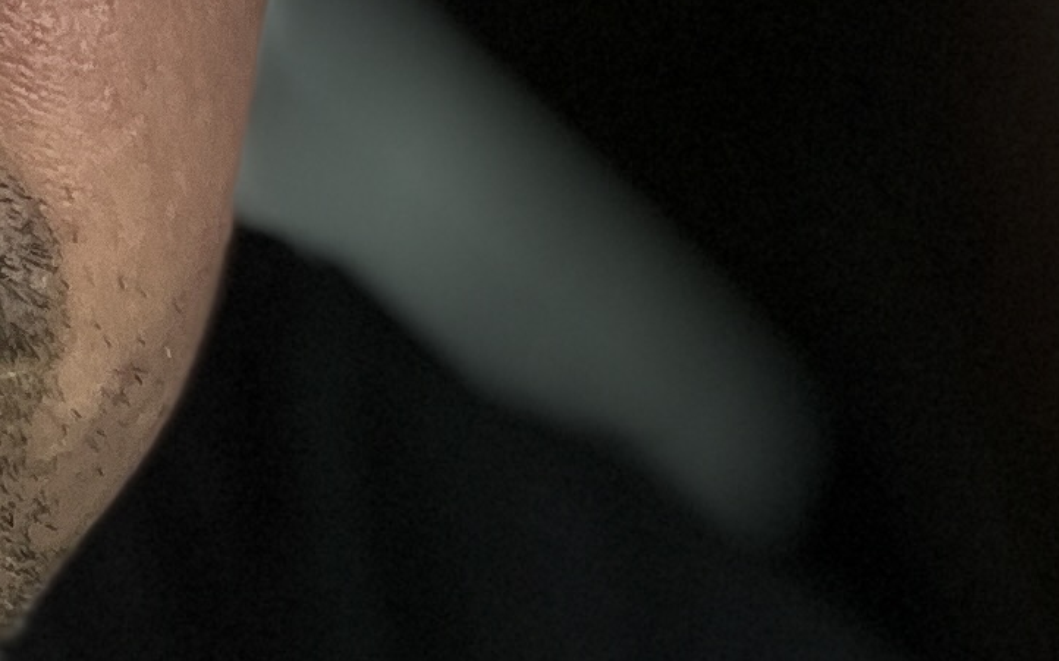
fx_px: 3925
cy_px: -217
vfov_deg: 9.5
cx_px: -227
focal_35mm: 136
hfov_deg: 14.8
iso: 25
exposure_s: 1/206
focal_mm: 2.71
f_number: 2.2
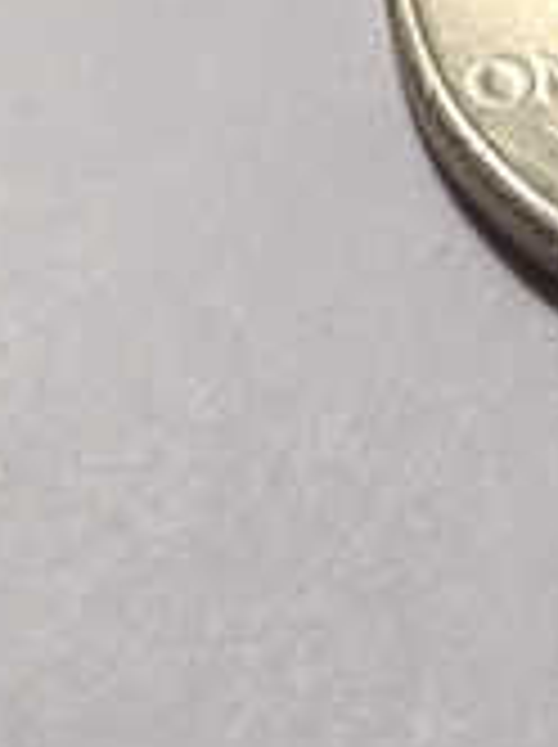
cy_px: 306
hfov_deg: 13.1
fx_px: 2413
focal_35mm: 112
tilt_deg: -53.3
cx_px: 477
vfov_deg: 17.6
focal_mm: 4.15
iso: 25
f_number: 2.2
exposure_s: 1/30
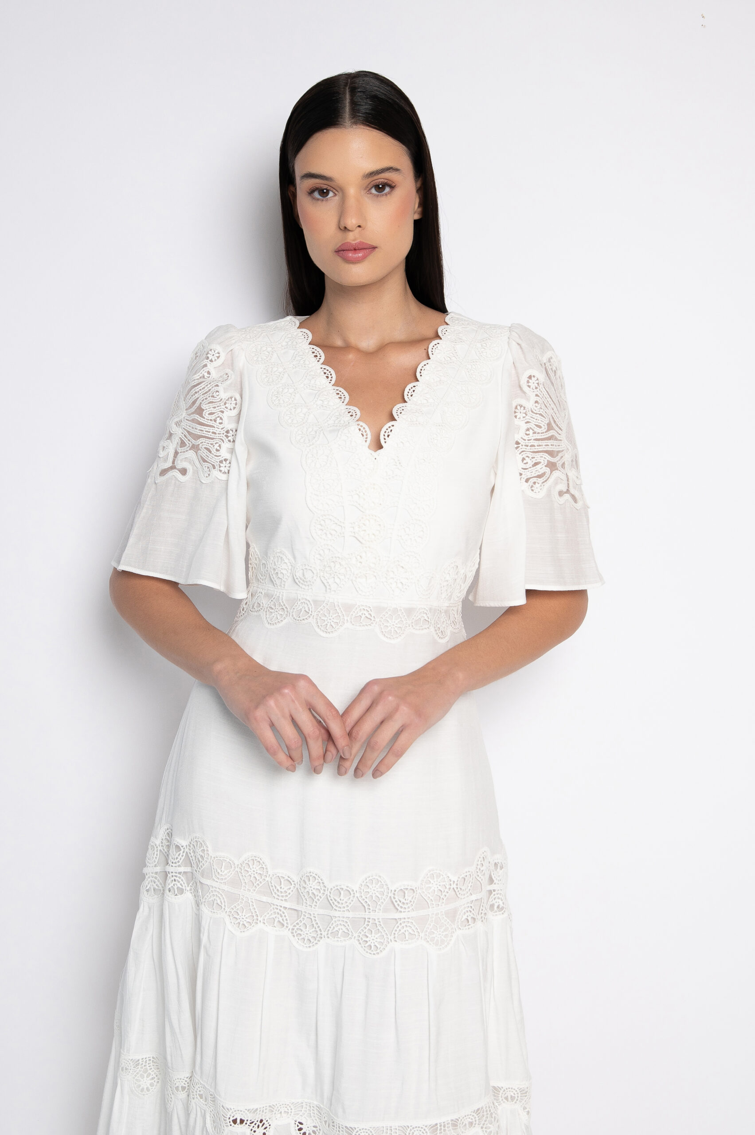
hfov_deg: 36.8
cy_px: 568
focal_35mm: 36
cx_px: 378
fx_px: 1134
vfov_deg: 53.2
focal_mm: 36
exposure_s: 1/125
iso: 320
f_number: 5
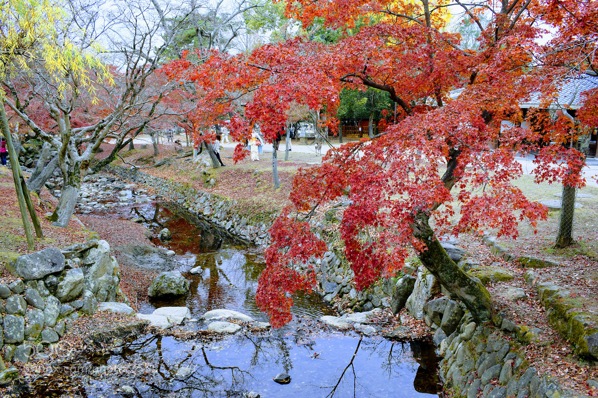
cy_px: 199
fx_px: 523
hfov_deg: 59.5
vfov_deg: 41.7
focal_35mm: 32
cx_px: 299
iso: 400
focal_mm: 21
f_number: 7.1
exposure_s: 1/200
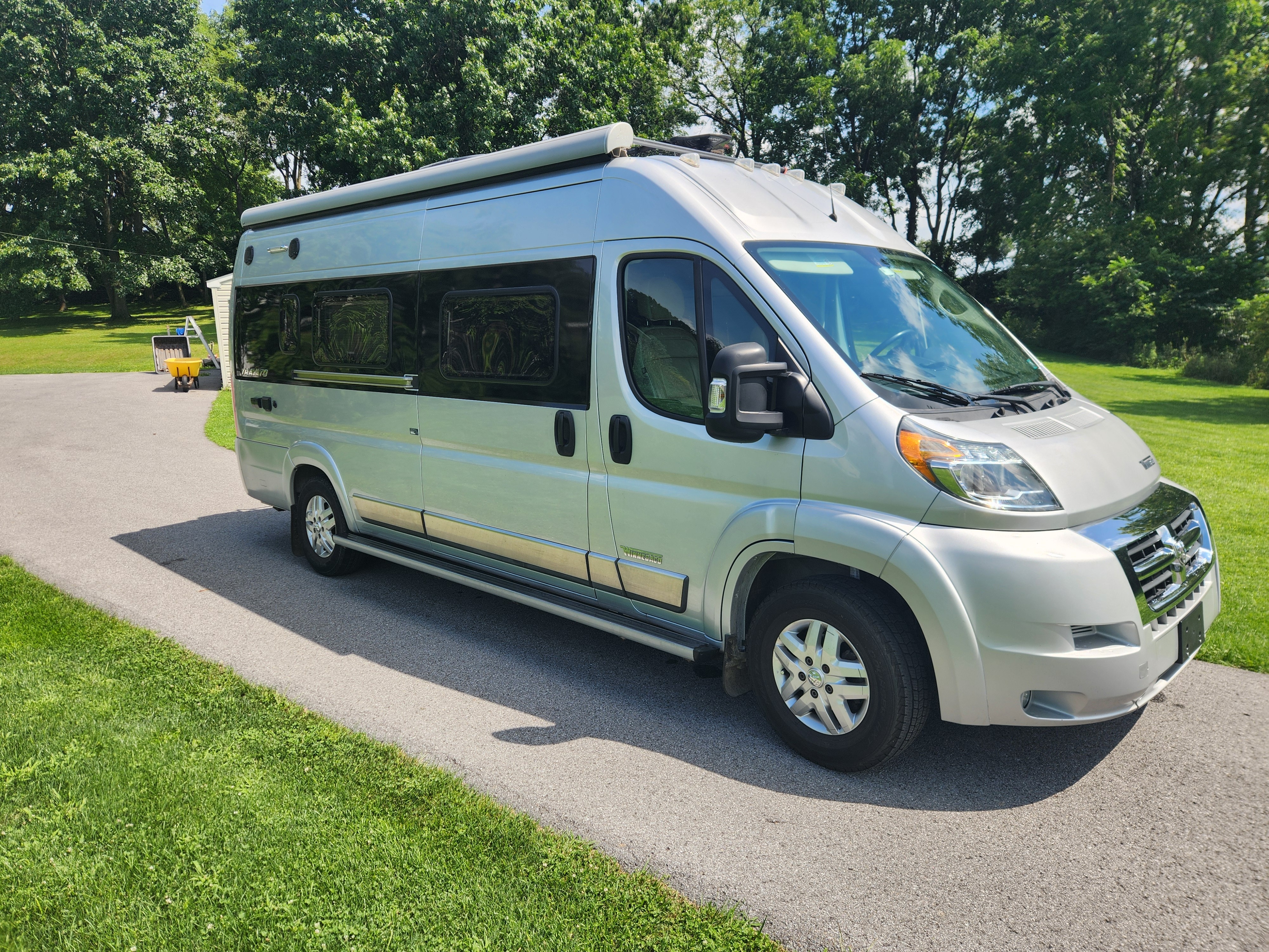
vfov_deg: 58.9
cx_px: 634
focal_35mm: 23
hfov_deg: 73.9
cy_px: 476
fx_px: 843
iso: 20
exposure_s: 1/1024
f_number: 1.8
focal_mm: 5.4
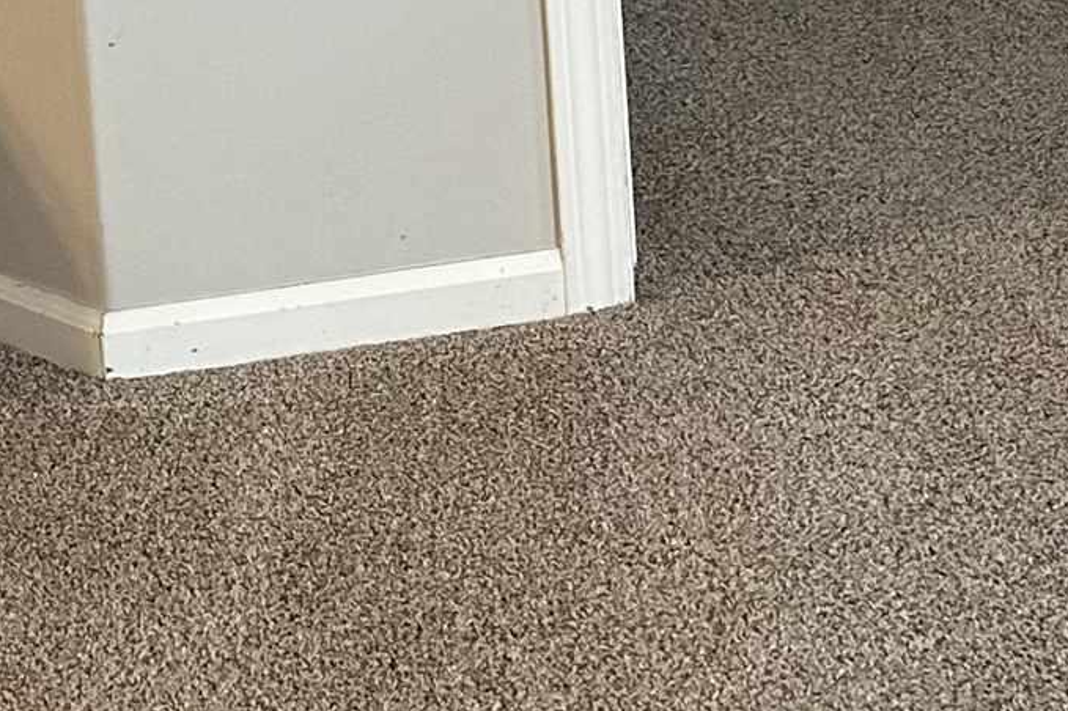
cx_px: 725
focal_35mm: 113
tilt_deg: -13.0
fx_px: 3351
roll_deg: +2.7
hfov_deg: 18.1
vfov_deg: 11.3
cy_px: -530
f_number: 1.78
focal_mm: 6.86
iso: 320
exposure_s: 1/60
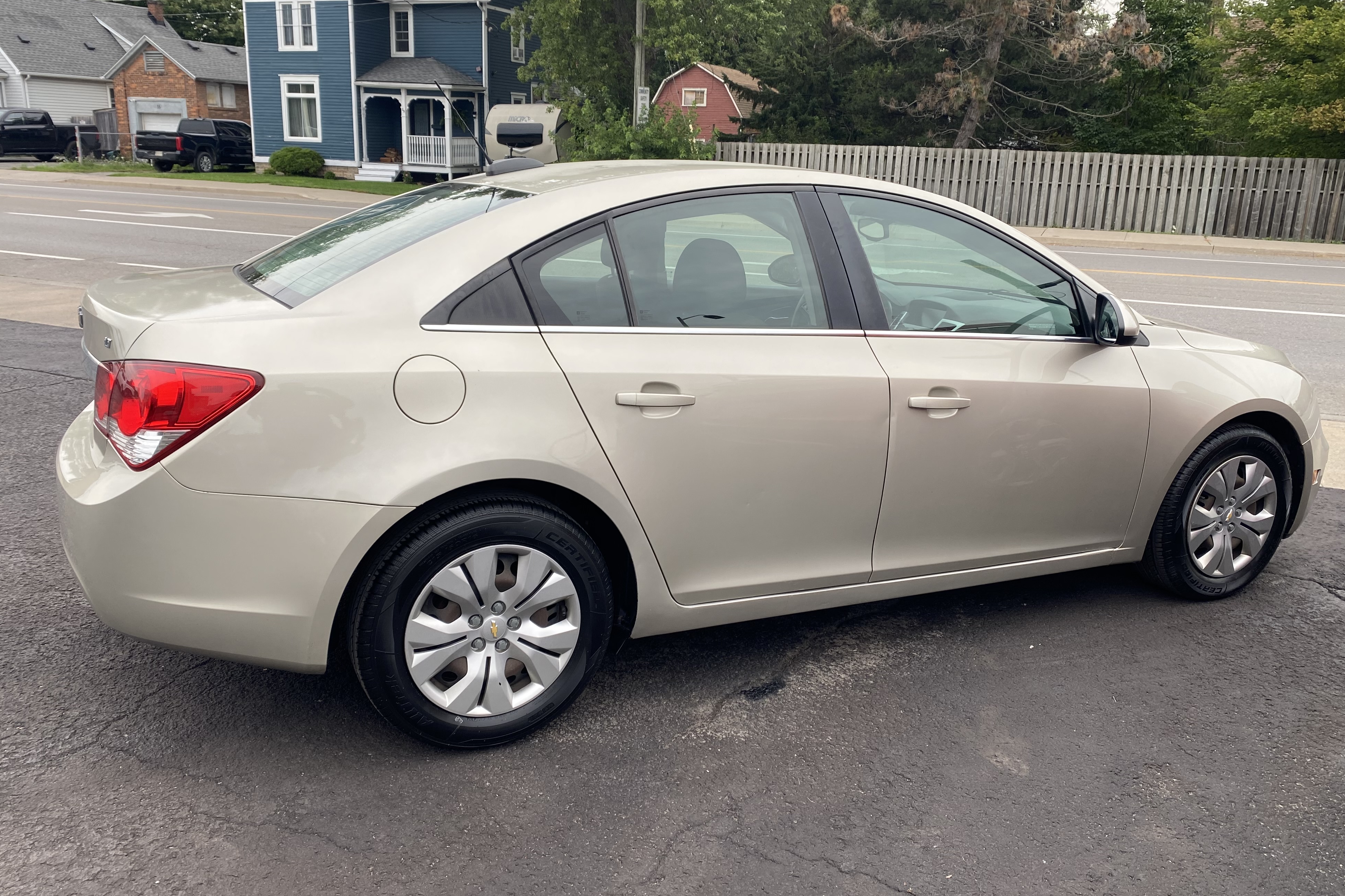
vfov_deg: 46.4
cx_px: 656
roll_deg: -2.2
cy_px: 442
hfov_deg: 65.5
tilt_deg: -16.6
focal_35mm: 28
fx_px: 1046
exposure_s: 1/127
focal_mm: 4.25
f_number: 1.8
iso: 32
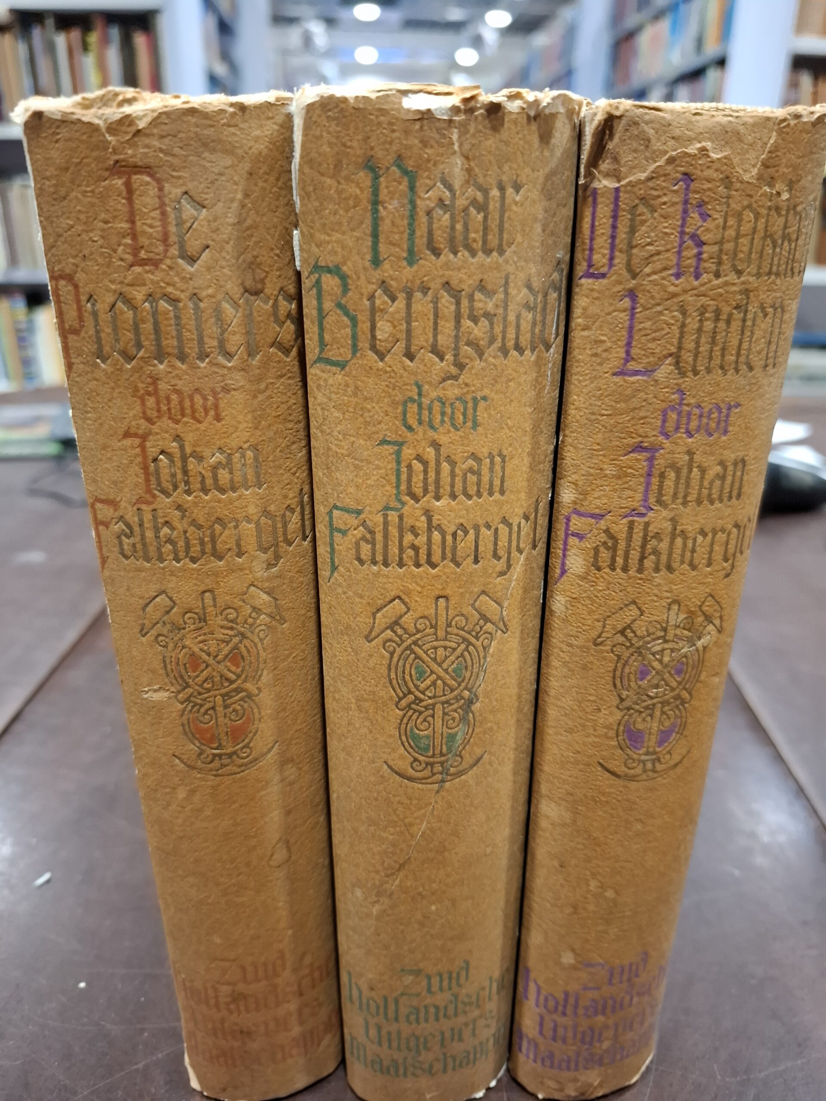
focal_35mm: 23
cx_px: 413
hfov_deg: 58.9
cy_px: 550
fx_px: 732
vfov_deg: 73.9
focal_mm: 5.54
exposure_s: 1/33
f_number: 1.8
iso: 400
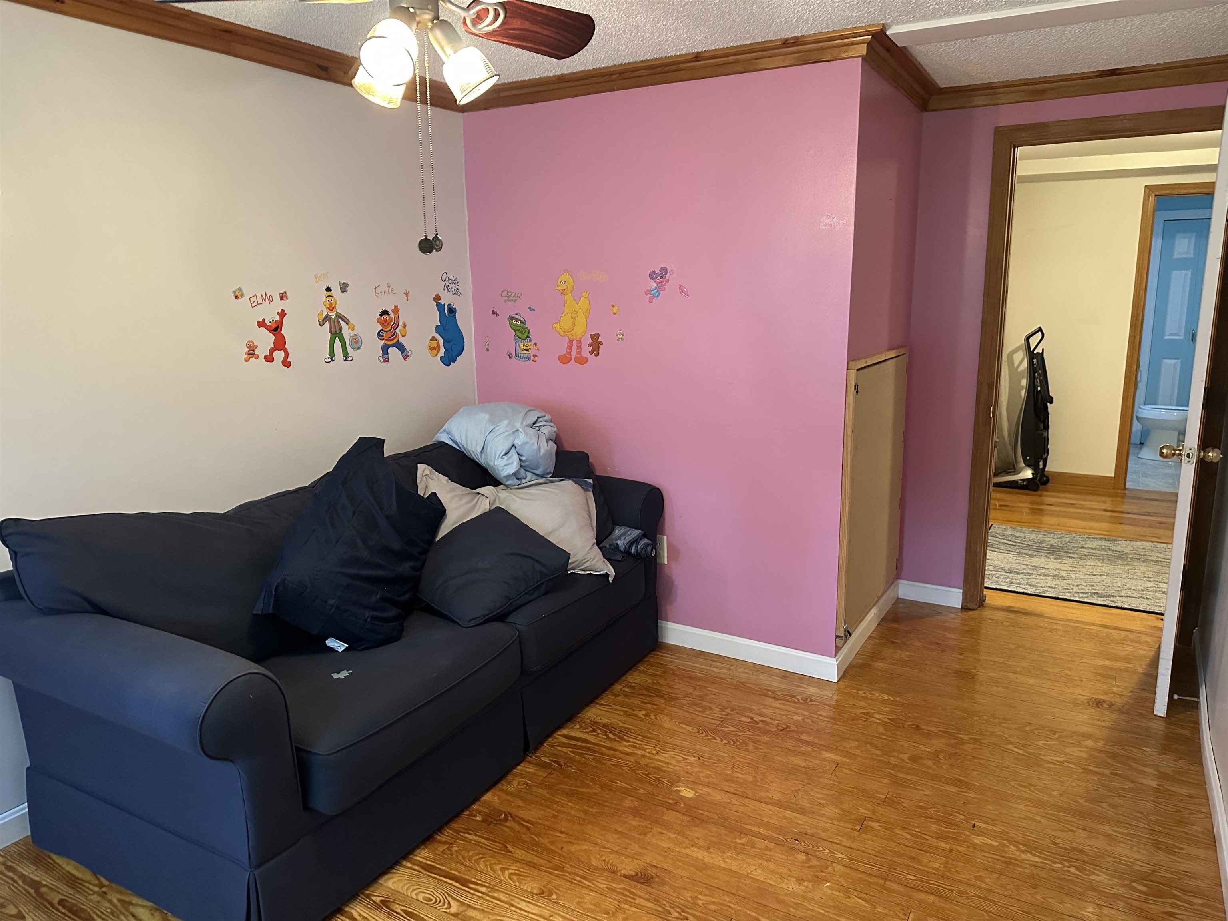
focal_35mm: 24
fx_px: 851
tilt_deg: -11.2
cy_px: 460
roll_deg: +0.7
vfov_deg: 56.8
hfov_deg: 71.6
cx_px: 614
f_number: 1.78
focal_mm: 6.86
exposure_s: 1/60
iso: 640
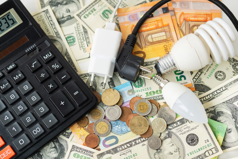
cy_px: 80
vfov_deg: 26.0
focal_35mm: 52
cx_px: 119
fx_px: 344
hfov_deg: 38.2
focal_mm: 35
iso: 250
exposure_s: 1/100
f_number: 3.2
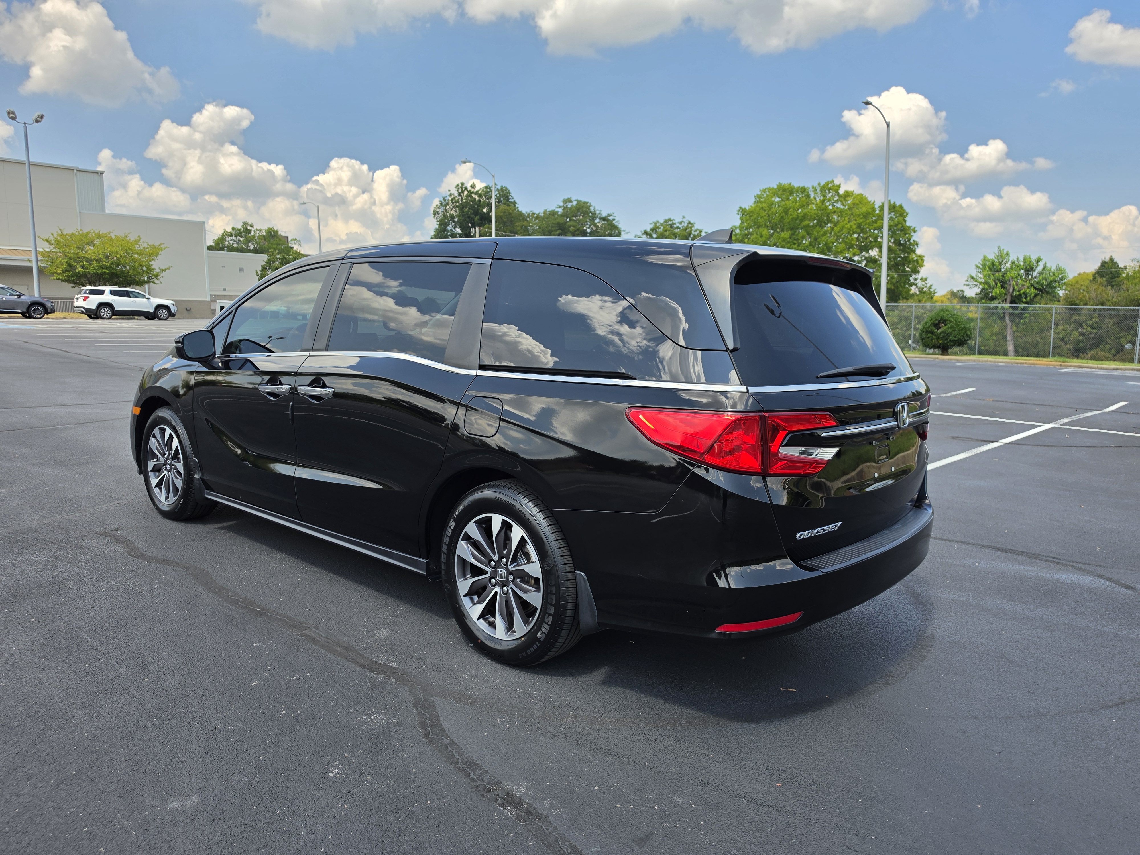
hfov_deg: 73.9
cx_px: 570
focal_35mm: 23
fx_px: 757
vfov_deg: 58.9
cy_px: 428
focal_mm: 6.5
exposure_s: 1/5015
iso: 64
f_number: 1.4
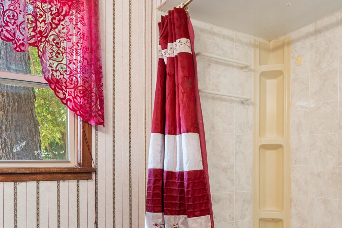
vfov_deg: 40.4
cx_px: 184
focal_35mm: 32
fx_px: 304
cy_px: 161
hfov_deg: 58.6
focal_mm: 16
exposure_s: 1/2.5
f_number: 8
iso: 320
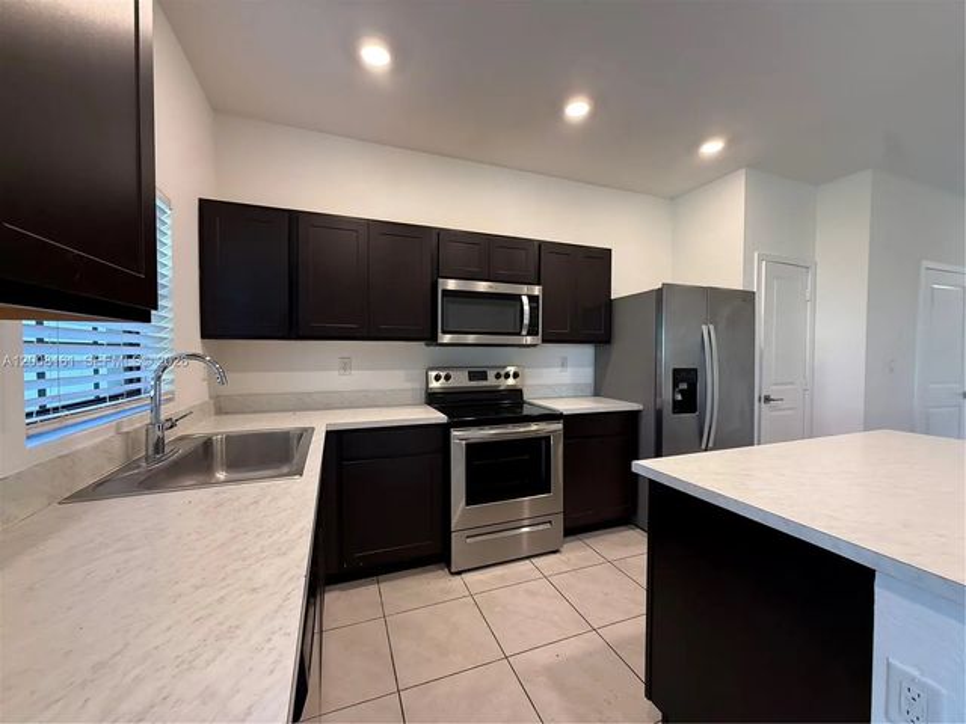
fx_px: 391
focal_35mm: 14
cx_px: 483
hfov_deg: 102.1
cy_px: 362
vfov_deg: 85.7
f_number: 2.2
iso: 250
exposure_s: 1/60
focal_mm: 2.22
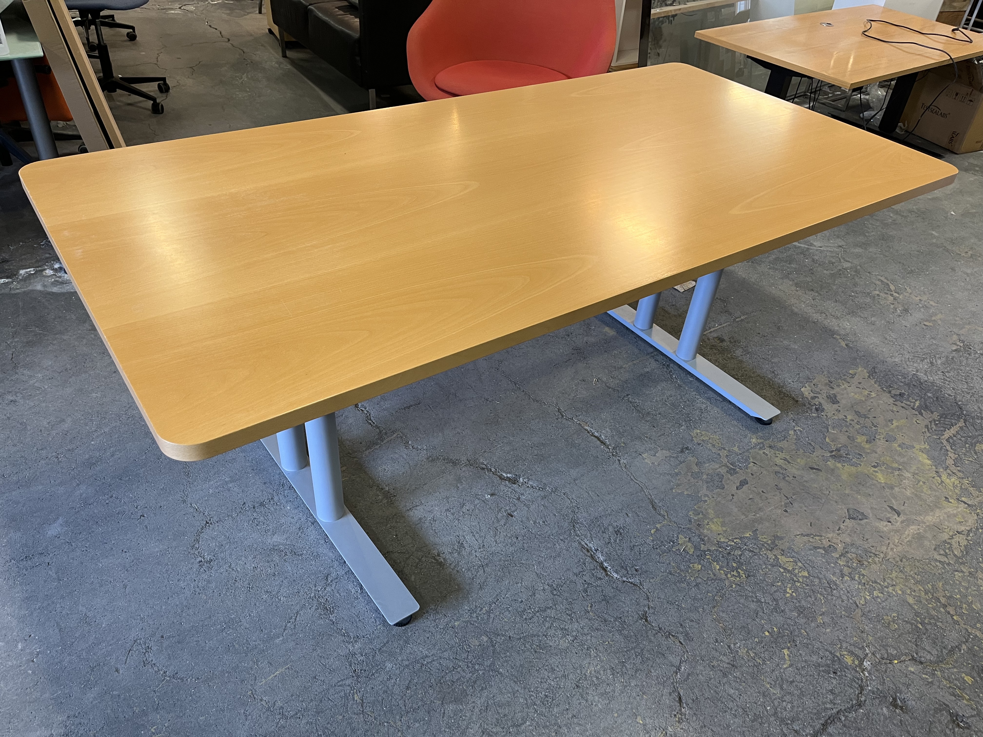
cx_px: 492
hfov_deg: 67.3
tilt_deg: -38.1
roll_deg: -5.6
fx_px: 738
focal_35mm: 26
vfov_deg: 53.1
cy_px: 368
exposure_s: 1/50
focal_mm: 5.1
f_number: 1.6
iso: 100
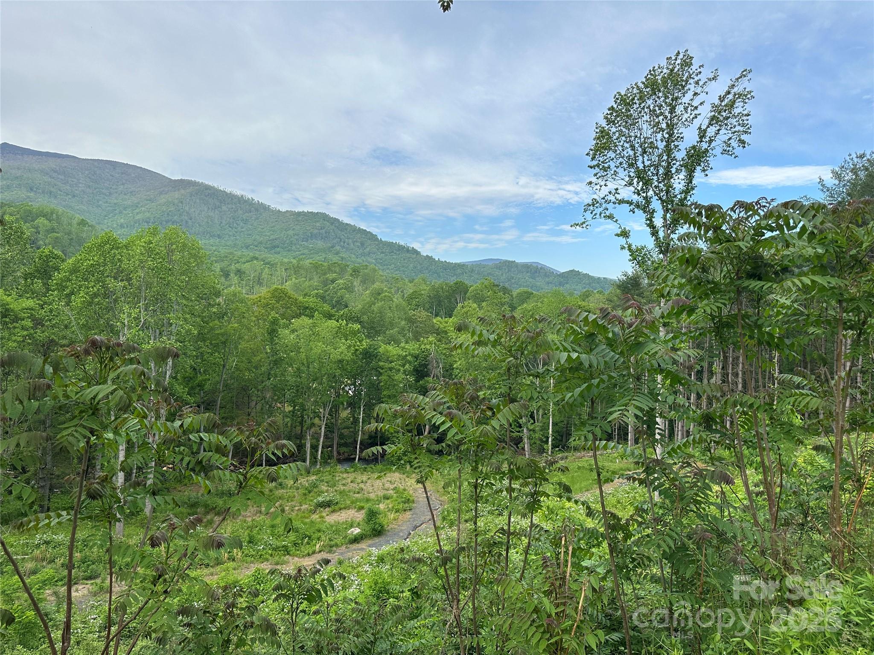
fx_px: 606
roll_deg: -2.1
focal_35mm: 24
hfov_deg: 71.6
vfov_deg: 56.8
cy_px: 328
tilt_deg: +0.9
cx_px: 437
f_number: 1.78
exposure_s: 1/2028
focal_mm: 6.86
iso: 80
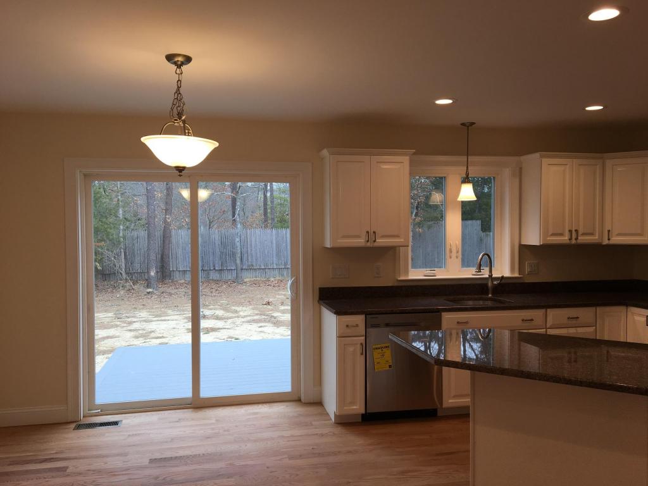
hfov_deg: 61.7
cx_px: 324
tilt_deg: -0.6
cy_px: 243
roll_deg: +0.5
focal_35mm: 29
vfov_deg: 48.2
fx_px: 543
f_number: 2.2
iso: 25
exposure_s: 1/60
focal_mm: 4.15
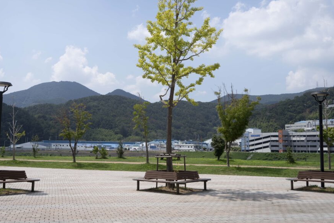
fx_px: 390
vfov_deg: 31.9
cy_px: 99
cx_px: 153
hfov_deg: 46.4
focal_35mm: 42
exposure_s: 1/200
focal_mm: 36
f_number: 11
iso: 100
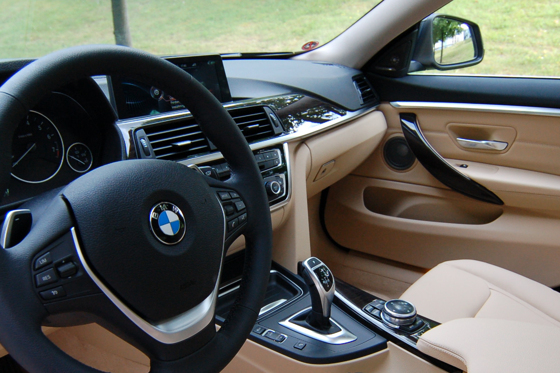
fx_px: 528
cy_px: 261
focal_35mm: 34
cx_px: 291
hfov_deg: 55.8
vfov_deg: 38.2
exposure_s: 1/125
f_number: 4
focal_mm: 12
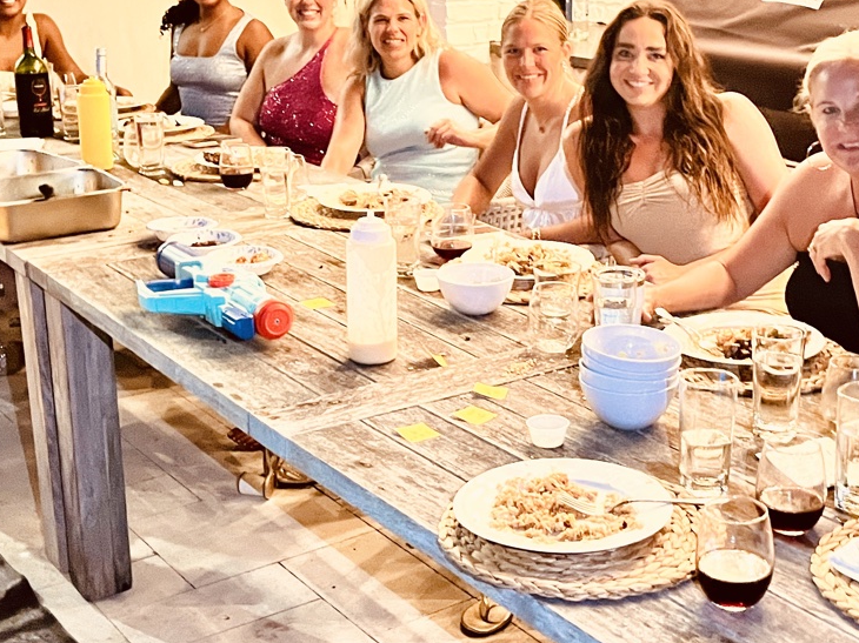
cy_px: 242
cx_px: 495
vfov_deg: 25.6
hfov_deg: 33.7
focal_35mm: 57
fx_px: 1414
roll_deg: +0.9
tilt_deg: -16.0
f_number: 1.6
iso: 1250
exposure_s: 1/17
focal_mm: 5.1
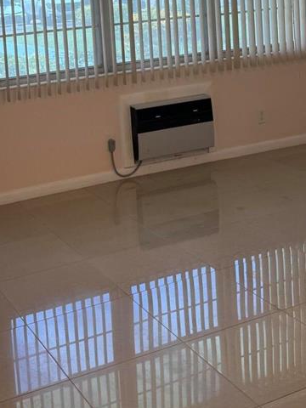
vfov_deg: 30.6
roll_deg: +4.2
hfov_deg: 24.3
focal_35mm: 60
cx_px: 110
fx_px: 707
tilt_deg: -4.9
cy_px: 31
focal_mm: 6.76
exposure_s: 1/278
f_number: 1.78
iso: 80
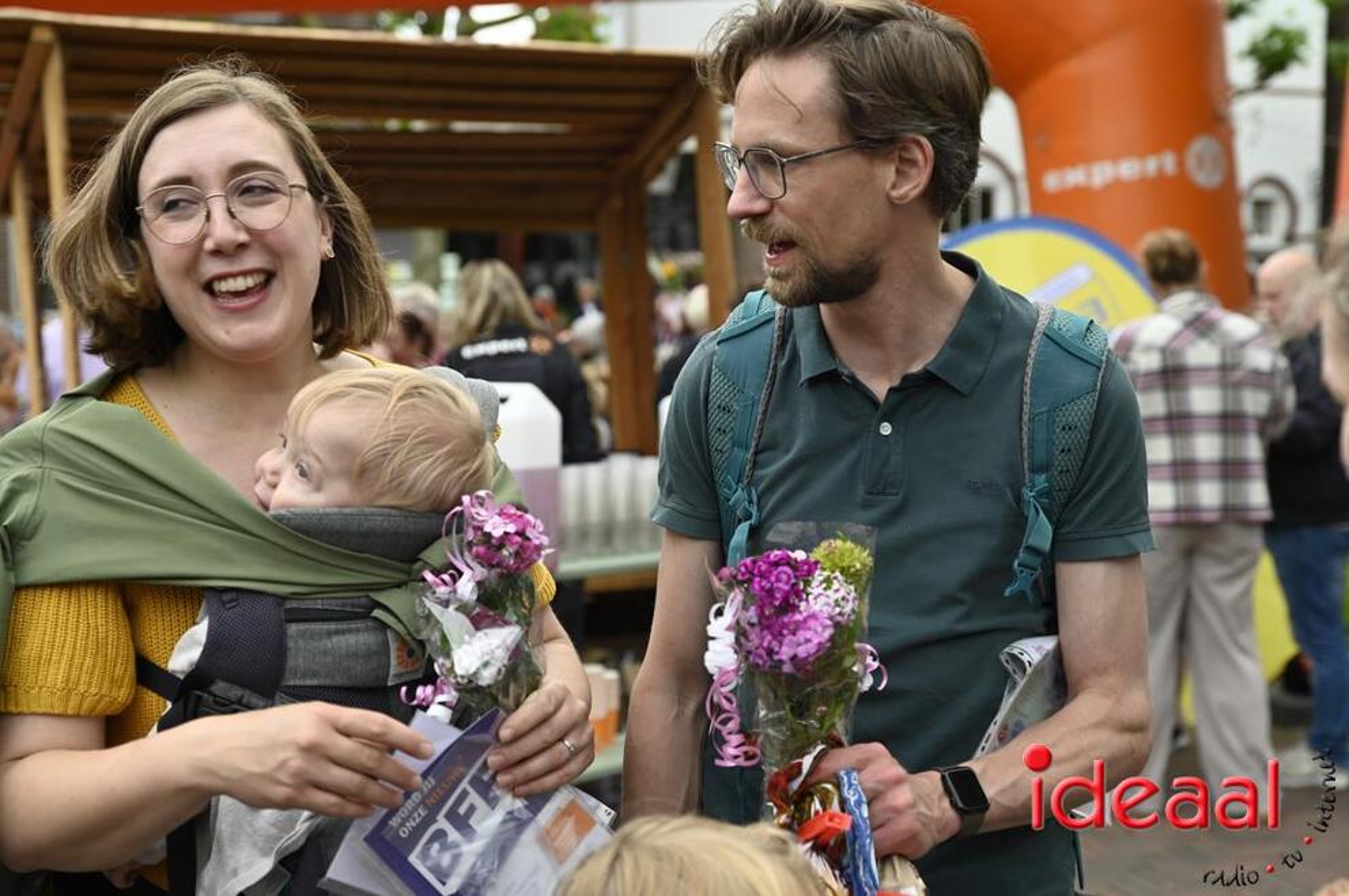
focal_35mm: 60
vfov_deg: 22.6
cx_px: 674
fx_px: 2246
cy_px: 448
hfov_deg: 33.4
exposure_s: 1/250
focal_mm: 60
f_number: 4
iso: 360
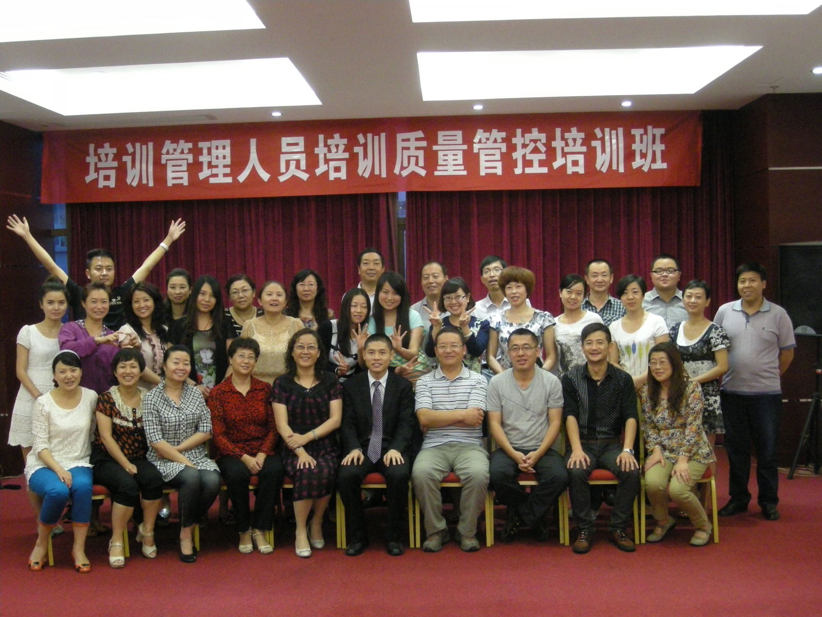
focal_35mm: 44
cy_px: 308
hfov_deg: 42.9
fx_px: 1045
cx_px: 411
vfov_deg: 32.9
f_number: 3.1
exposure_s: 1/41.6
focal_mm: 7.1
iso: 400
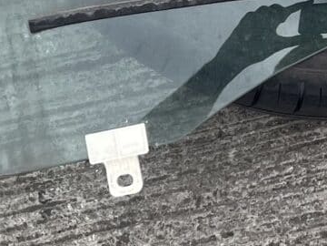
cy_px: -177
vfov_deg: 9.6
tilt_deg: -75.9
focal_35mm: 148
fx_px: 1398
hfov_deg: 13.0
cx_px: 406
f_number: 1.6
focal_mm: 5.1
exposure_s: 1/1721
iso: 50
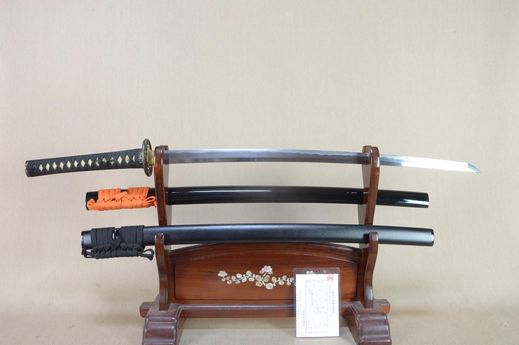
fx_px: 432
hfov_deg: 62.0
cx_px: 260
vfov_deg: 43.5
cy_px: 172
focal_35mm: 30
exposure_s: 1/1.6
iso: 400
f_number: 11
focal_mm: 20
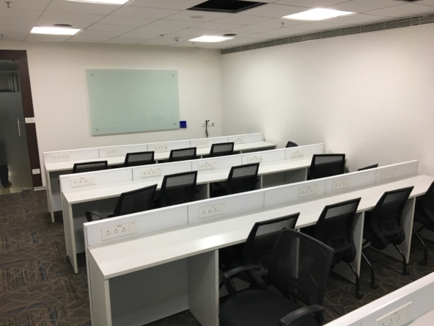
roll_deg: -0.2
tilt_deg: -12.1
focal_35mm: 29
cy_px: 163
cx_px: 217
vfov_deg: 48.2
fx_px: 364
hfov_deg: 61.7
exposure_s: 1/33
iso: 40
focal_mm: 4.15
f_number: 2.2
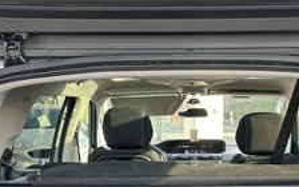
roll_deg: +0.2
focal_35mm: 58
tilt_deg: -14.4
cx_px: 192
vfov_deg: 21.0
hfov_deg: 34.9
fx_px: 473
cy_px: 217
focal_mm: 6.86
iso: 100
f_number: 1.78
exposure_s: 1/130
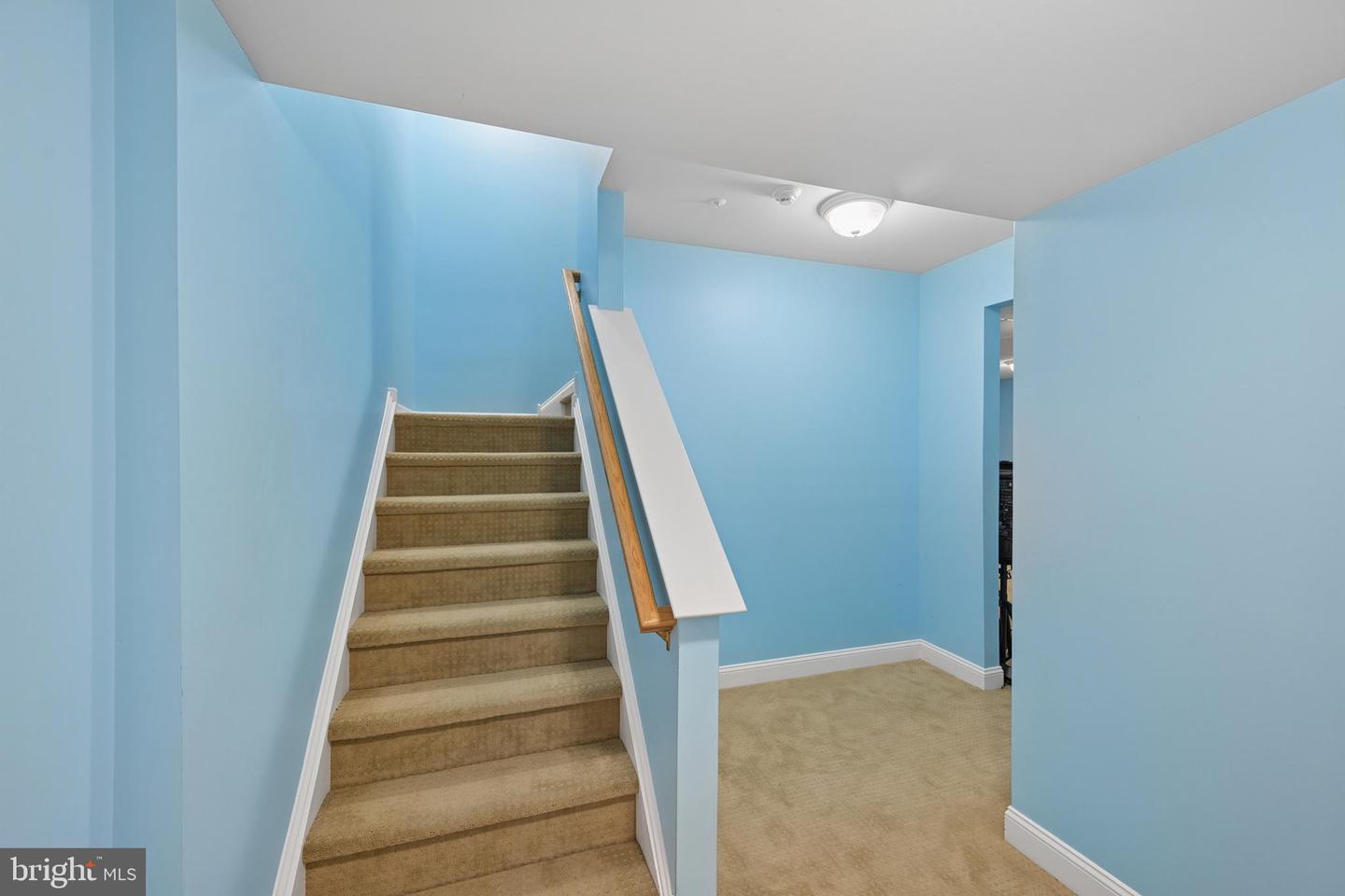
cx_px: 672
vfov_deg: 81.2
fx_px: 523
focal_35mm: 14
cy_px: 448
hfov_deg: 104.3
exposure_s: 1/6
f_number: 8
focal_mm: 14
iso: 400
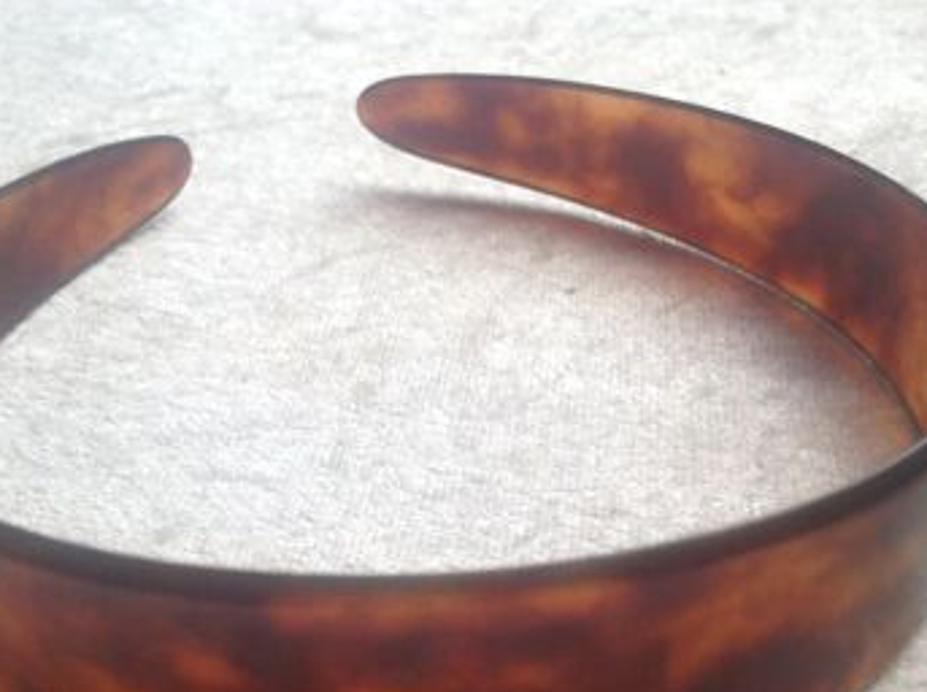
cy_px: 455
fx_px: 1310
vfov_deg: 29.4
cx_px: 400
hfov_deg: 38.9
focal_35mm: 49
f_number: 2.4
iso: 64
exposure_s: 1/120
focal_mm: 4.28
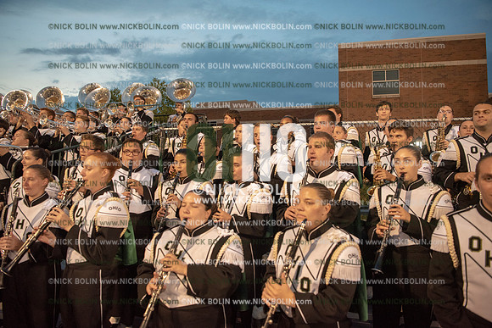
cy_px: 164
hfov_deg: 73.7
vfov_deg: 53.2
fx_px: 328
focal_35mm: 24
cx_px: 246
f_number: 3.2
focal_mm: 24
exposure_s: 1/200
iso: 3200
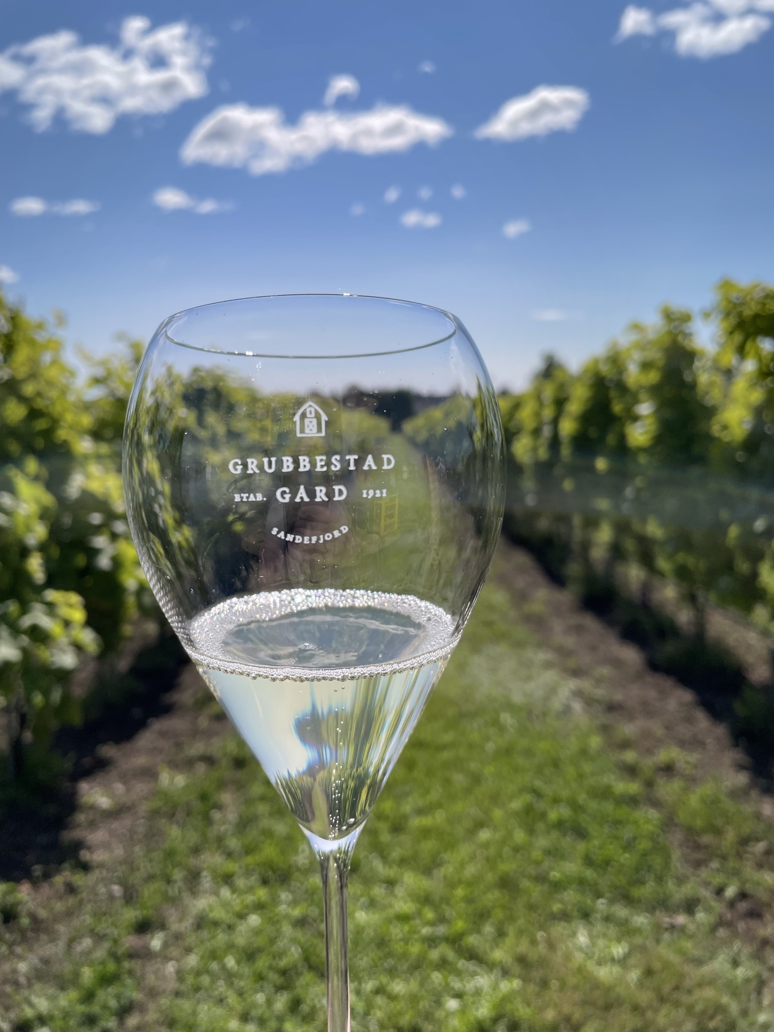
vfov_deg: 67.3
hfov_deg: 53.1
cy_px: 516
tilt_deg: -8.2
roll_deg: +1.1
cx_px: 387
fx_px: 775
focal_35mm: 26
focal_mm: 4.2
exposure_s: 1/7299
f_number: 1.6
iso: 32
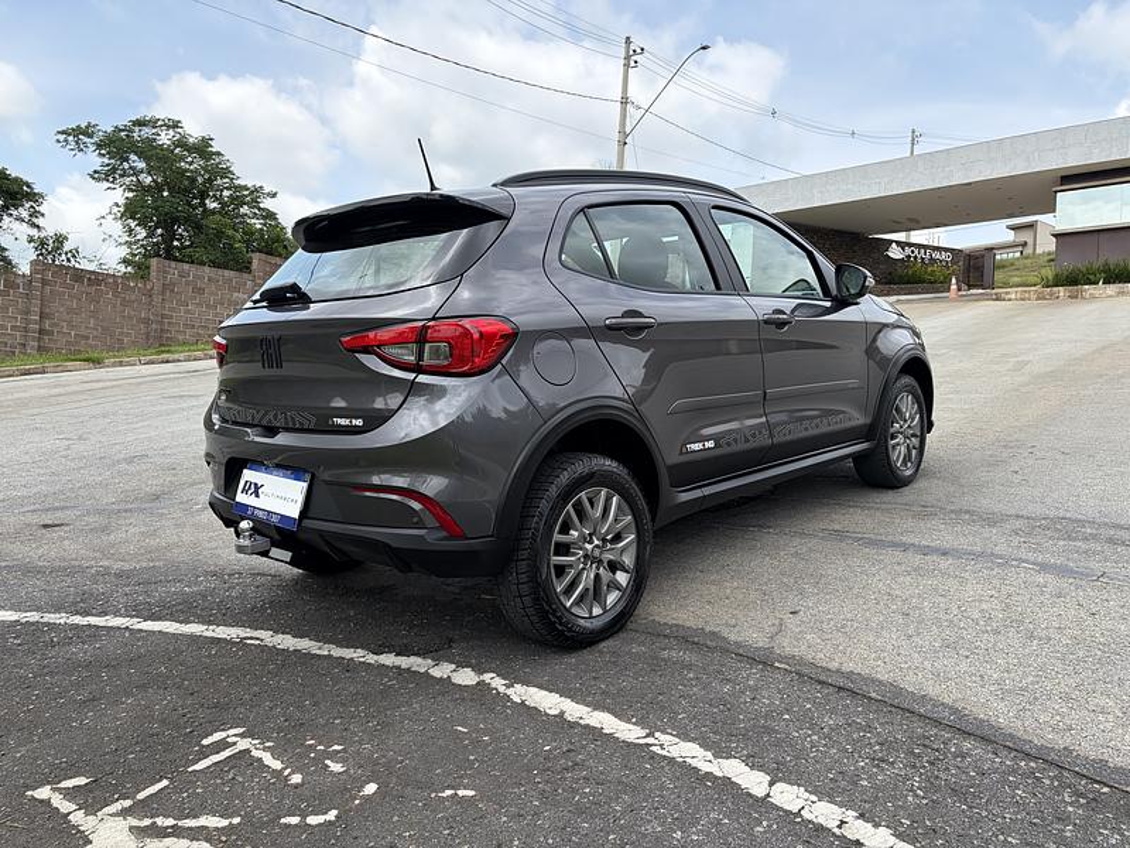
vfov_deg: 53.1
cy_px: 424
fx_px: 849
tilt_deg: +2.4
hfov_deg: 67.3
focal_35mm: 26
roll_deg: -2.7
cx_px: 565
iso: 64
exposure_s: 1/2451
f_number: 1.6
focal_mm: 5.96
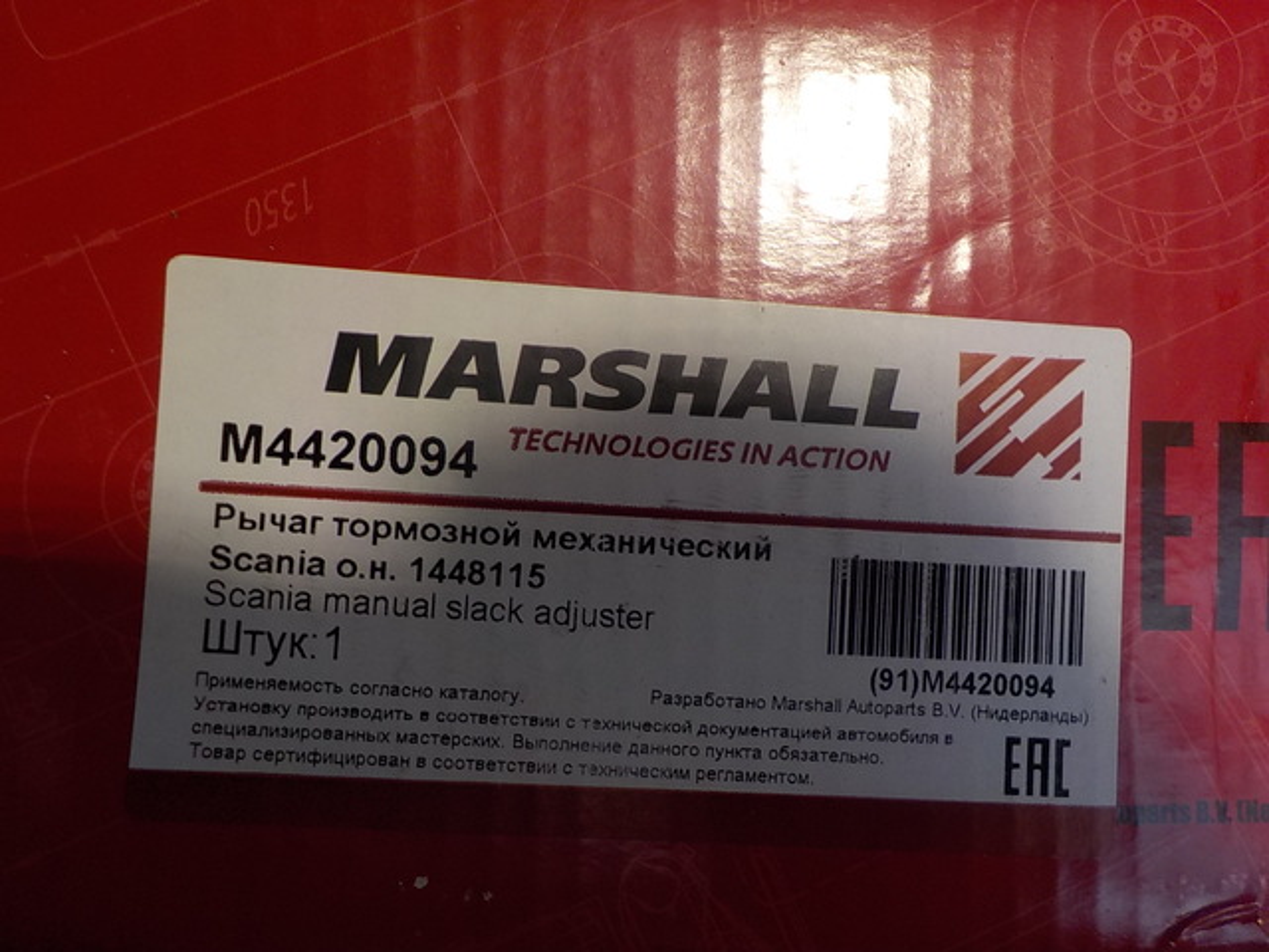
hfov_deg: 60.0
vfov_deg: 46.8
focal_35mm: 30
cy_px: 476
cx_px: 634
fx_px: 1100
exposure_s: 1/125
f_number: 3.3
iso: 125
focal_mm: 4.1
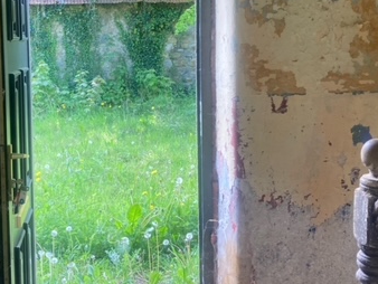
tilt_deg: -3.7
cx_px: 102
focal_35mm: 53
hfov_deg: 35.5
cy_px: 79
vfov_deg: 27.3
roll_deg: +0.7
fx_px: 579
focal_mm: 3.99
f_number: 1.8
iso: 80
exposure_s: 1/109
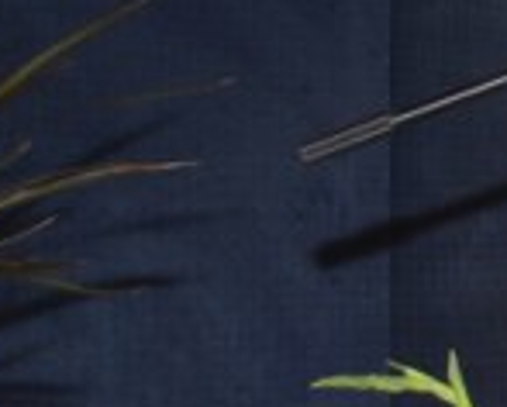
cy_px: -26
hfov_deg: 9.7
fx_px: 2539
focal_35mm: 169
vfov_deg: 9.1
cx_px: 1328
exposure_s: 1/60
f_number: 4
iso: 200
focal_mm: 22
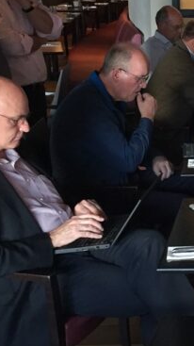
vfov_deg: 25.0
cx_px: 294
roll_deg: -1.6
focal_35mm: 85
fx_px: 779
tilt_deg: -13.6
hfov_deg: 13.4
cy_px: 138
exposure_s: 1/33
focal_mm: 4.15
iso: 160
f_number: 2.2
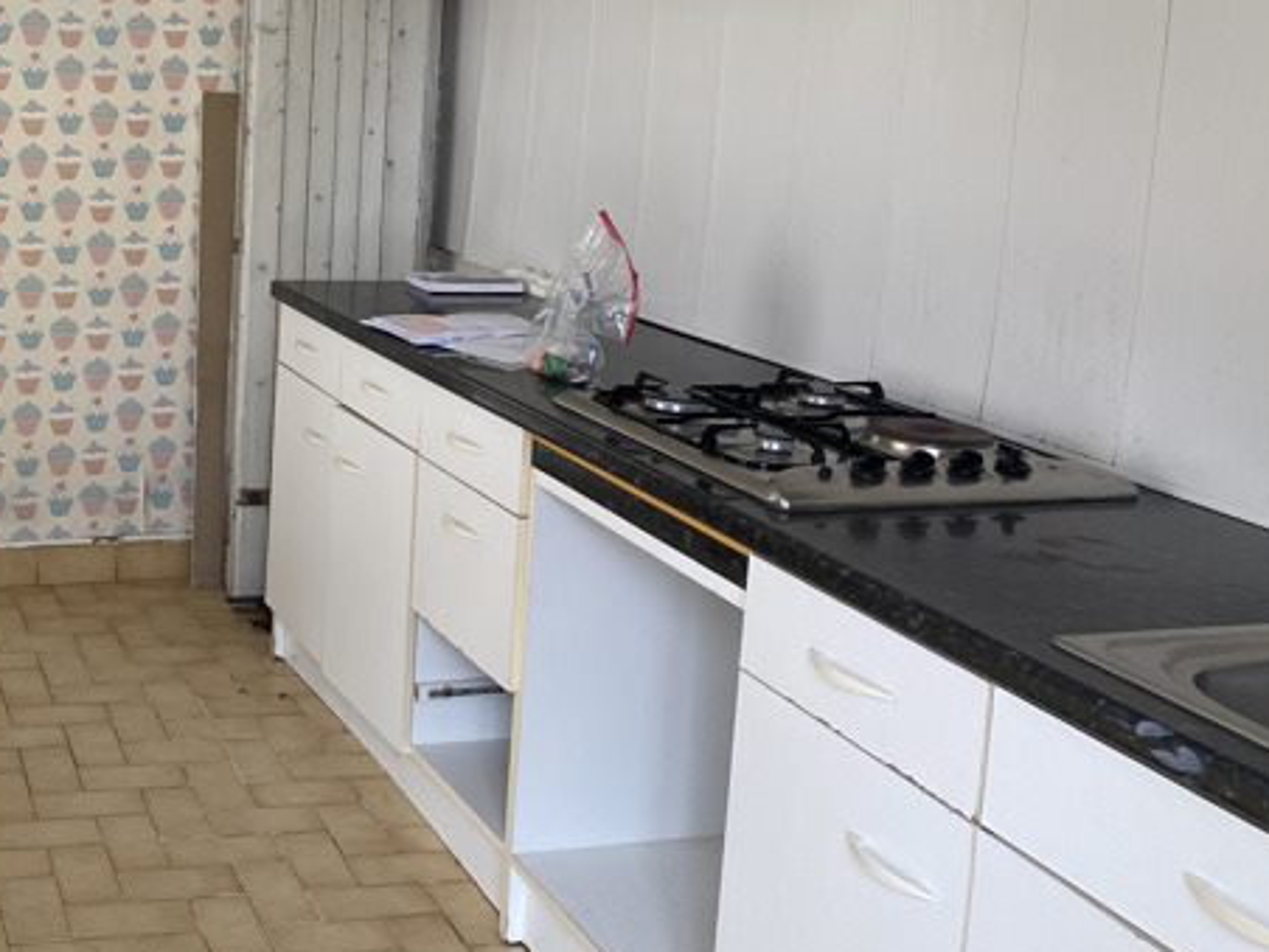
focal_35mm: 46
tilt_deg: -9.0
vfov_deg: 31.2
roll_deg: -2.4
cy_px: 281
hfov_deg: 39.0
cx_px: 185
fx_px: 1686
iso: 100
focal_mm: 4.25
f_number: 1.8
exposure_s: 1/121
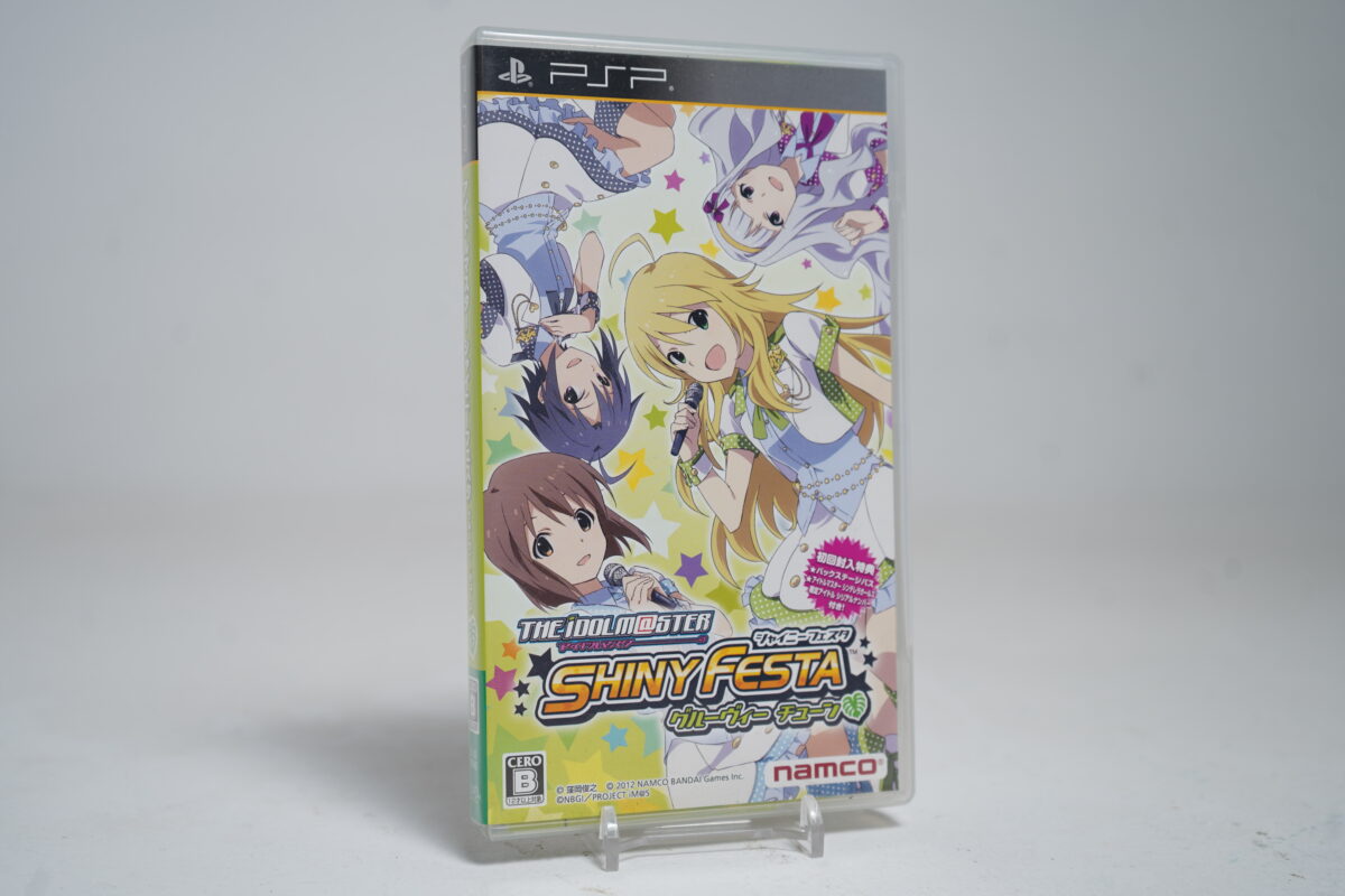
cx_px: 672
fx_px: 1644
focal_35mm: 44
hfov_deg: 44.5
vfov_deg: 30.5
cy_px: 448
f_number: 5
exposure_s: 1/10
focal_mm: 44
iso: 64
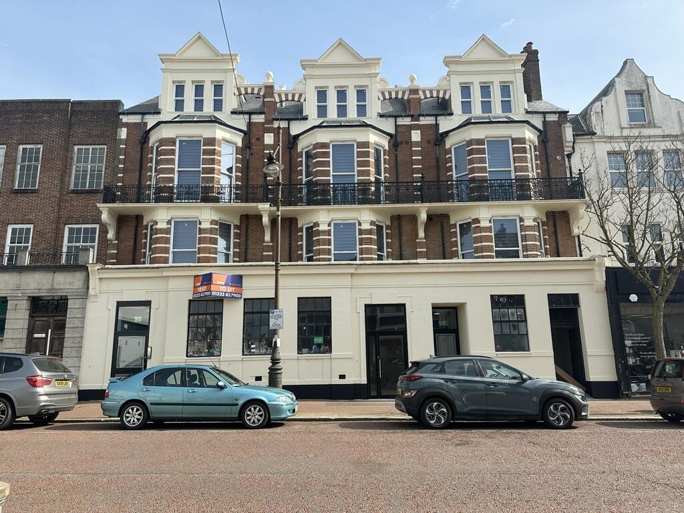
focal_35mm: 24
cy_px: 256
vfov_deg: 56.8
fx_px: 474
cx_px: 342
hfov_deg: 71.6
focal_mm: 6.86
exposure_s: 1/3472
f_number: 1.78
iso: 80
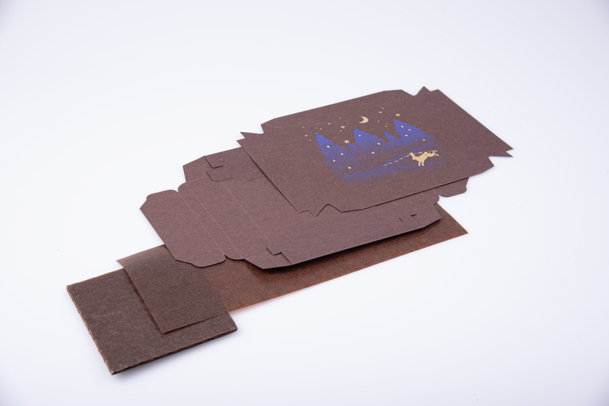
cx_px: 304
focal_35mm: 70
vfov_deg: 19.5
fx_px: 1185
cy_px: 203
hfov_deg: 28.8
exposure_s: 1/125
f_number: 9
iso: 100
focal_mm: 70
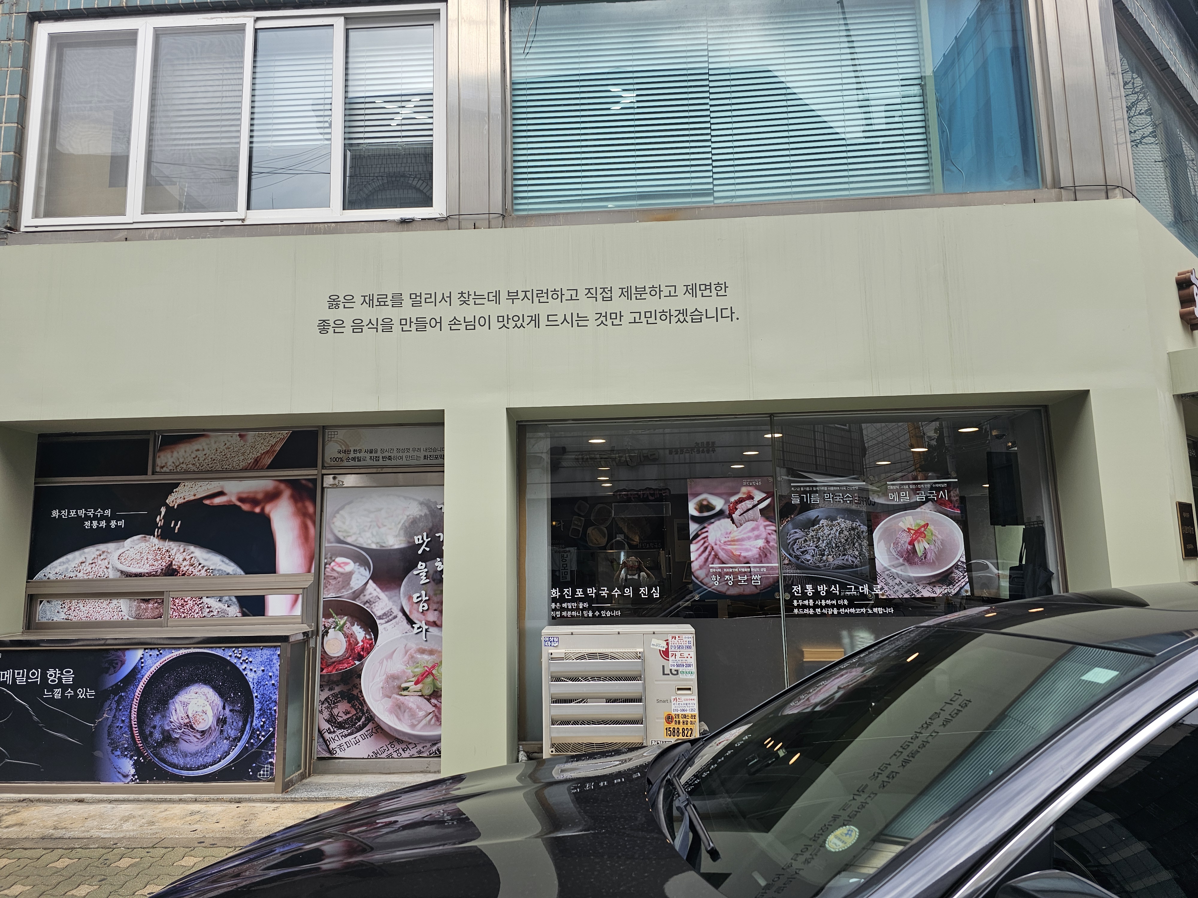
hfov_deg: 73.9
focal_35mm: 23
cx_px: 599
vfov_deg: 58.9
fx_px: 796
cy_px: 449
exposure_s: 1/398
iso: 20
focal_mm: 6.3
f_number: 1.7
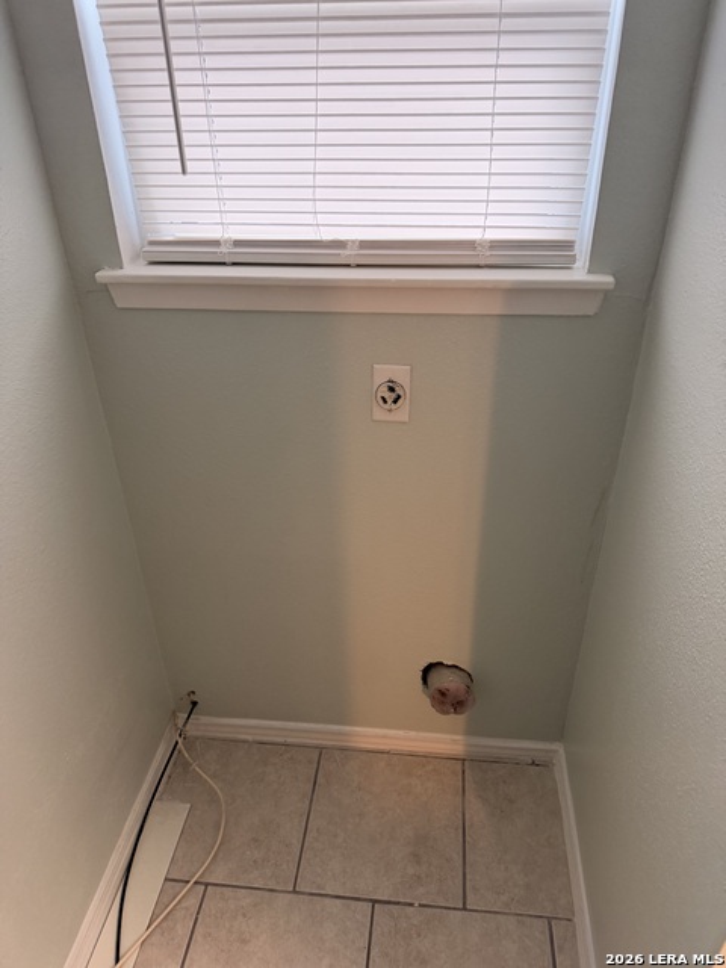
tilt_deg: -31.4
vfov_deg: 71.6
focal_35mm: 24
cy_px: 484
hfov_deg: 56.8
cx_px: 363
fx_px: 671
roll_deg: +0.3
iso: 200
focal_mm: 6.76
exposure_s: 1/60
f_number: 1.78
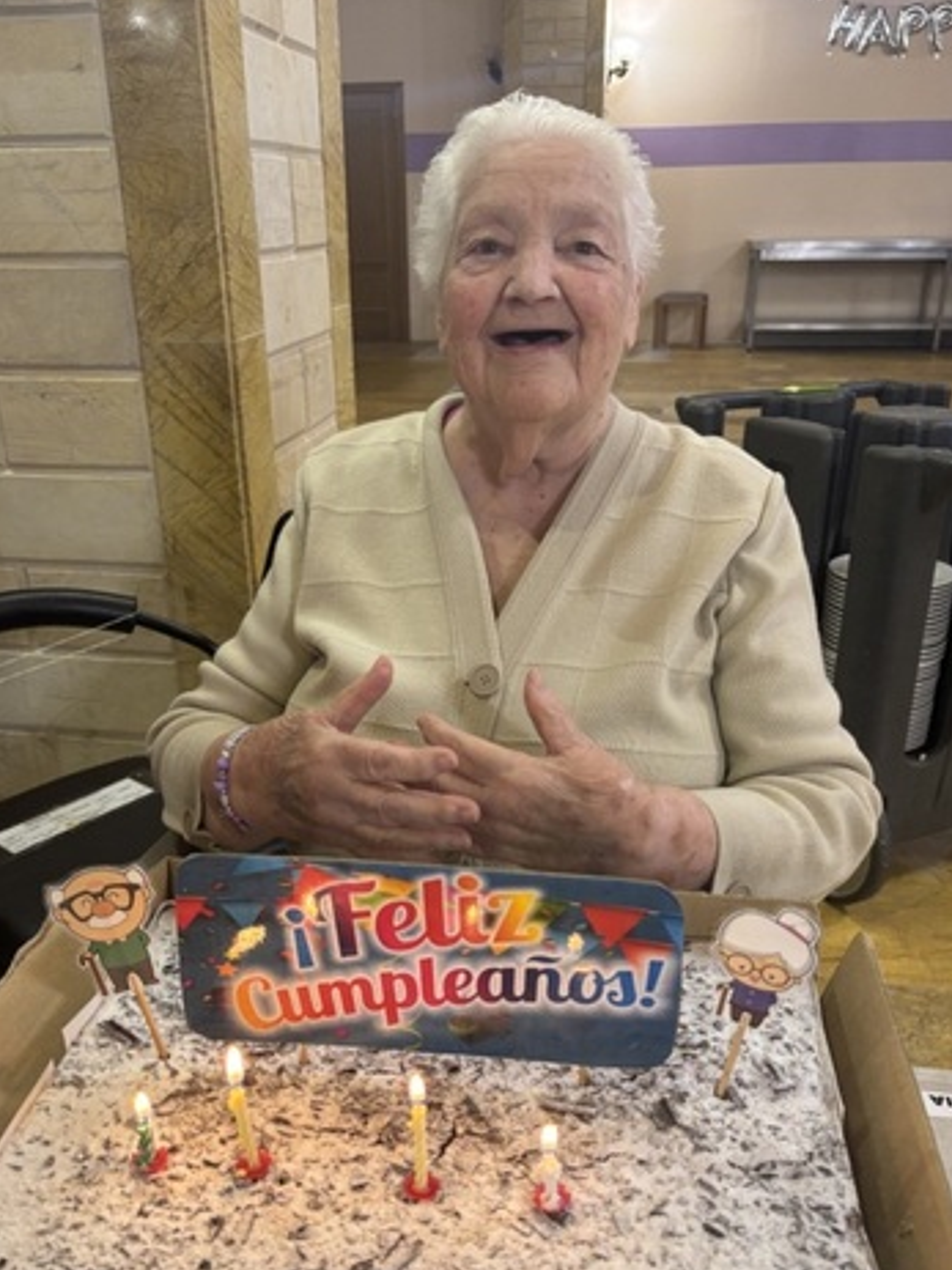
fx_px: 1101
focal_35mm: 30
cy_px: 719
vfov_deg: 59.8
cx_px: 453
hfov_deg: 46.8
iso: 160
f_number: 1.6
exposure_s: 1/50
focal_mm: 5.96
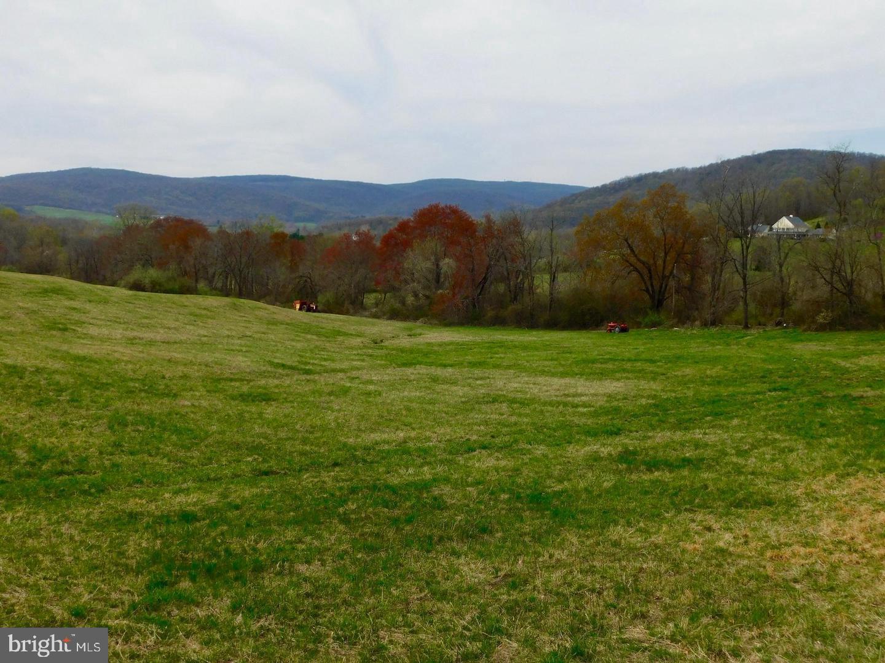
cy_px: 332
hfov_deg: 51.4
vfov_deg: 39.7
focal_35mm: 36
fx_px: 920
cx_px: 442
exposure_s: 1/1250
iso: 125
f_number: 3.5
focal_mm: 6.3
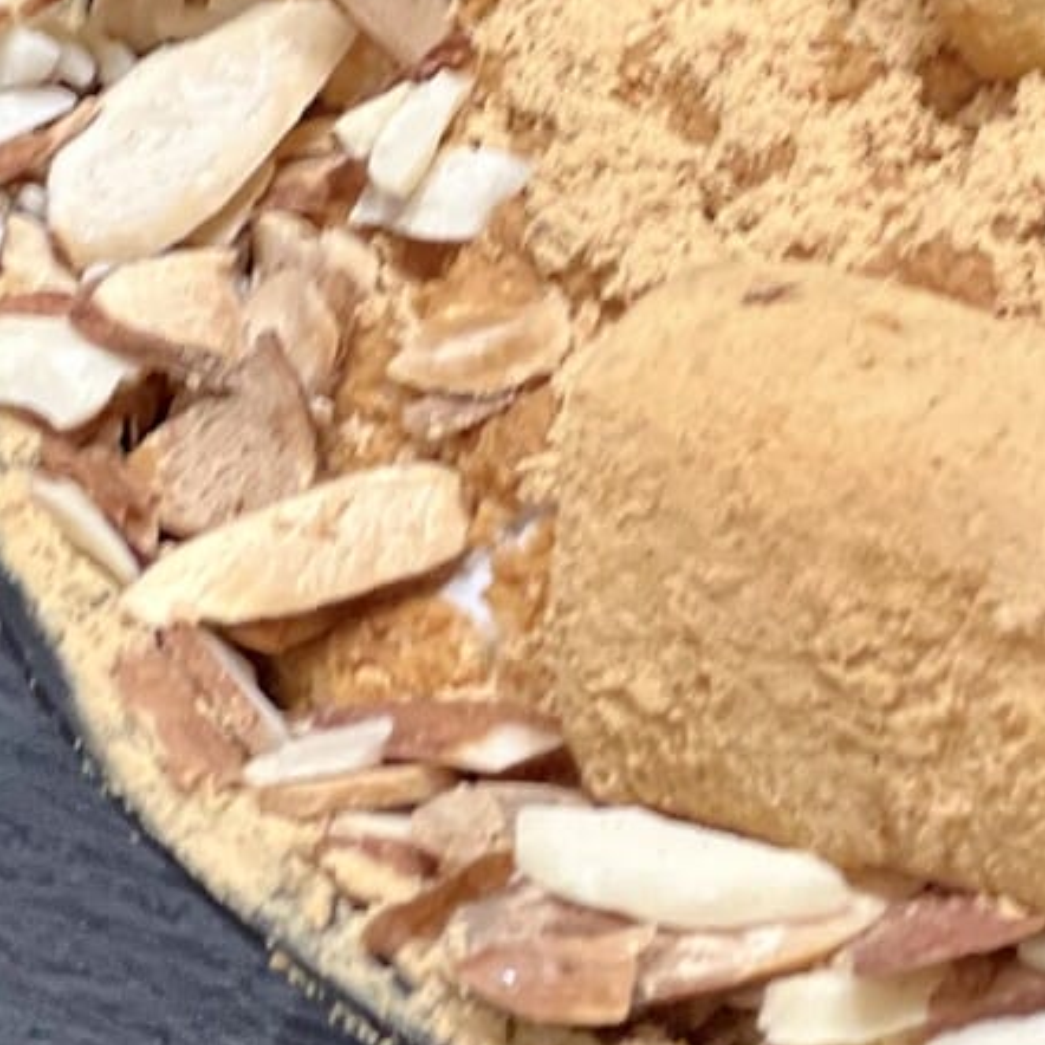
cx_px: 1541
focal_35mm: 231
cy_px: 136
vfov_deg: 7.6
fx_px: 7890
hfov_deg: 7.5
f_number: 2.8
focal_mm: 9
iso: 100
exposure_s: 1/40
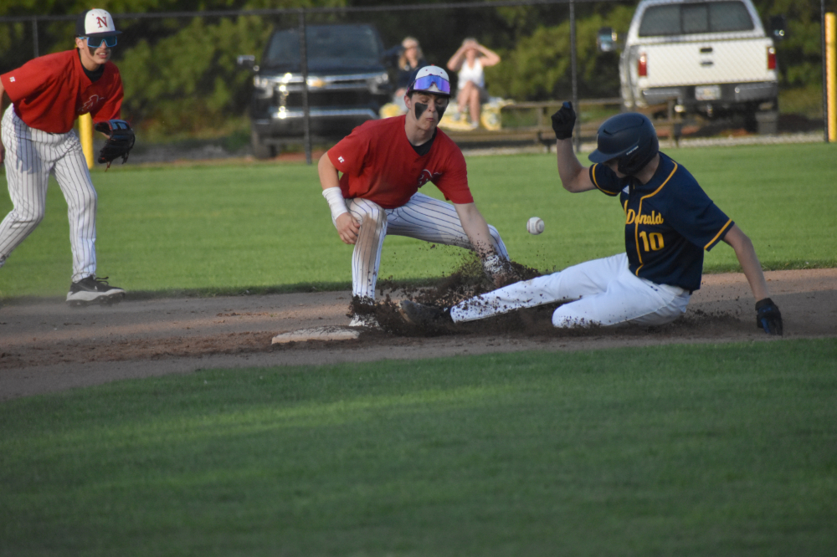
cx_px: 418
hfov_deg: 4.6
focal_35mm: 450
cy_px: 278
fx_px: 10458
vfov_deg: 3.1
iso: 3200
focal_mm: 300
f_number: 6.3
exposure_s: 1/4000
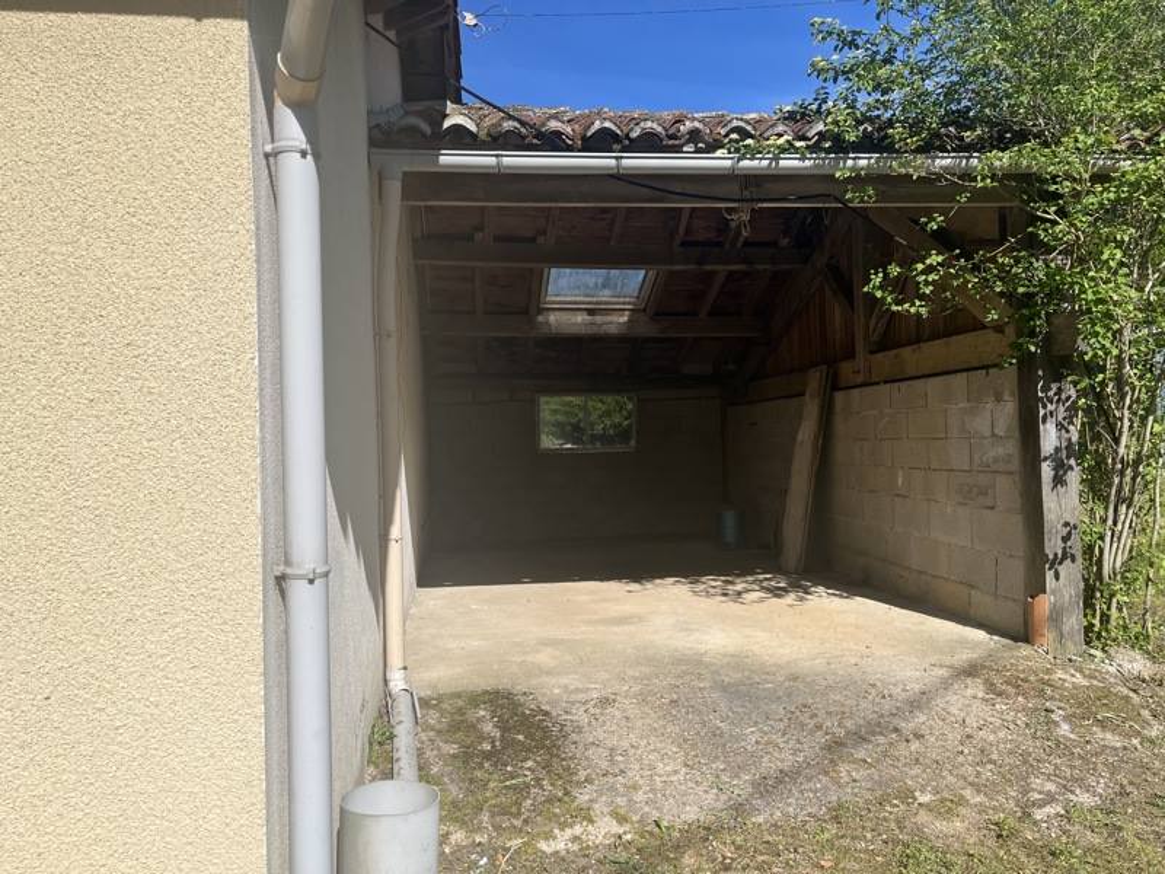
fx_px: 875
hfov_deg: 67.3
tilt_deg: +2.0
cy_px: 437
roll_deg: +0.9
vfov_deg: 53.1
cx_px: 582
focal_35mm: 26
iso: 50
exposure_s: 1/4854
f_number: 1.6
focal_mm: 5.1
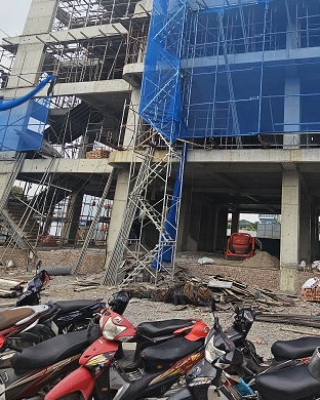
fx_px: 308
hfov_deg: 52.3
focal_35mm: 26
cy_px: 141
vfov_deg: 64.7
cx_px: 243
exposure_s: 1/1354
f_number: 2.2
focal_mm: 2.2
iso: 50
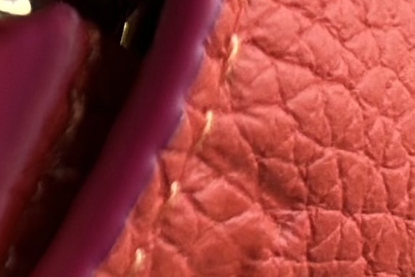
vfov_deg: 7.0
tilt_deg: -46.6
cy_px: 243
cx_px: -141
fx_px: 2271
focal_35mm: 197
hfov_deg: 10.2
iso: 125
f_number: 1.78
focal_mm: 6.86
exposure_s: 1/110
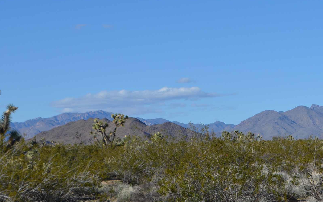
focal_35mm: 114
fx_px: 1004
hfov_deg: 18.1
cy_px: 80
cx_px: 257
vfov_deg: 11.5
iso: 400
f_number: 7.1
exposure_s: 1/2000
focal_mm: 40
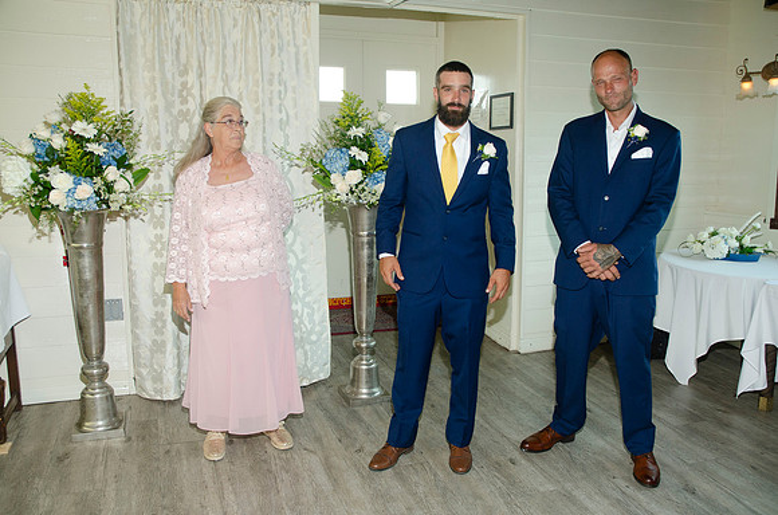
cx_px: 389
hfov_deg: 57.3
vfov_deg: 39.8
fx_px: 712
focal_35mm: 33
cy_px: 258
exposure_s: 1/125
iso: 400
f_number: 5.6
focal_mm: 22
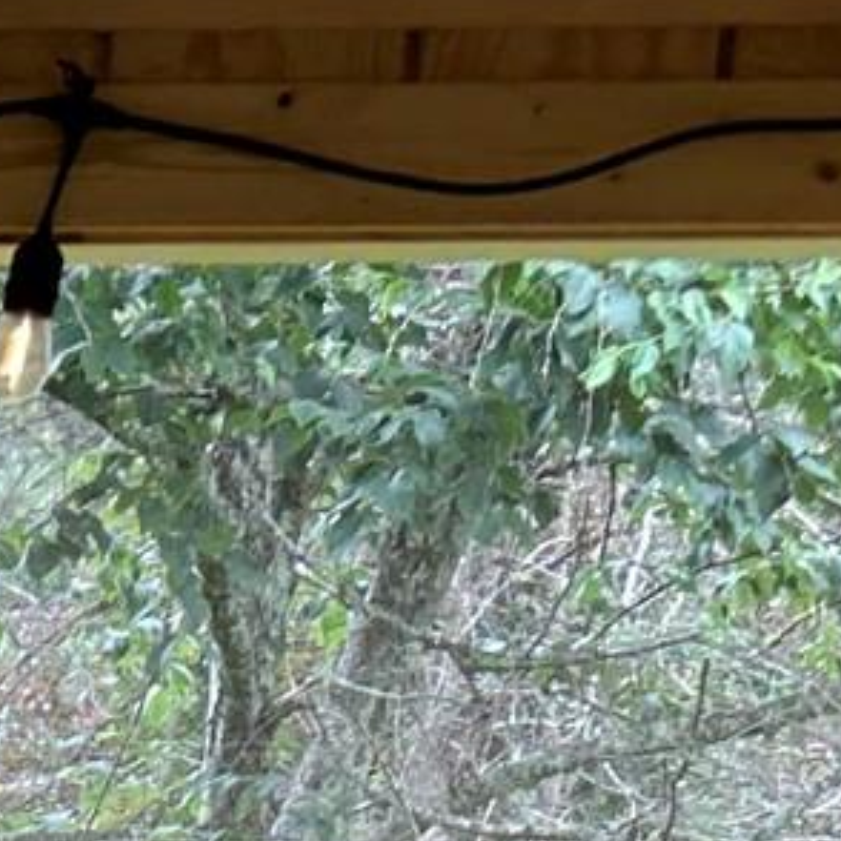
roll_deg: -0.3
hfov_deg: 10.0
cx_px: -913
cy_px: 1928
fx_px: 4398
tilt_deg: -13.0
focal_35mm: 160
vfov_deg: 9.8
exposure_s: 1/120
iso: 50
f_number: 1.5
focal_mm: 5.7
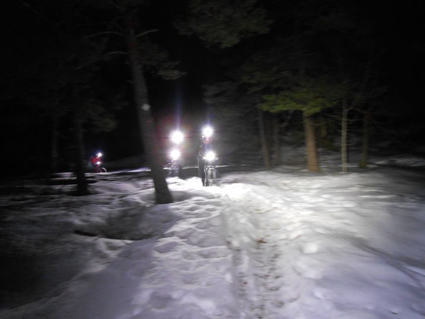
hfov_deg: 67.3
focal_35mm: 26
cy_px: 160
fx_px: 319
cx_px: 212
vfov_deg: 53.1
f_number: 3.5
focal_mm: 4.6
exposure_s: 1/5
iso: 400
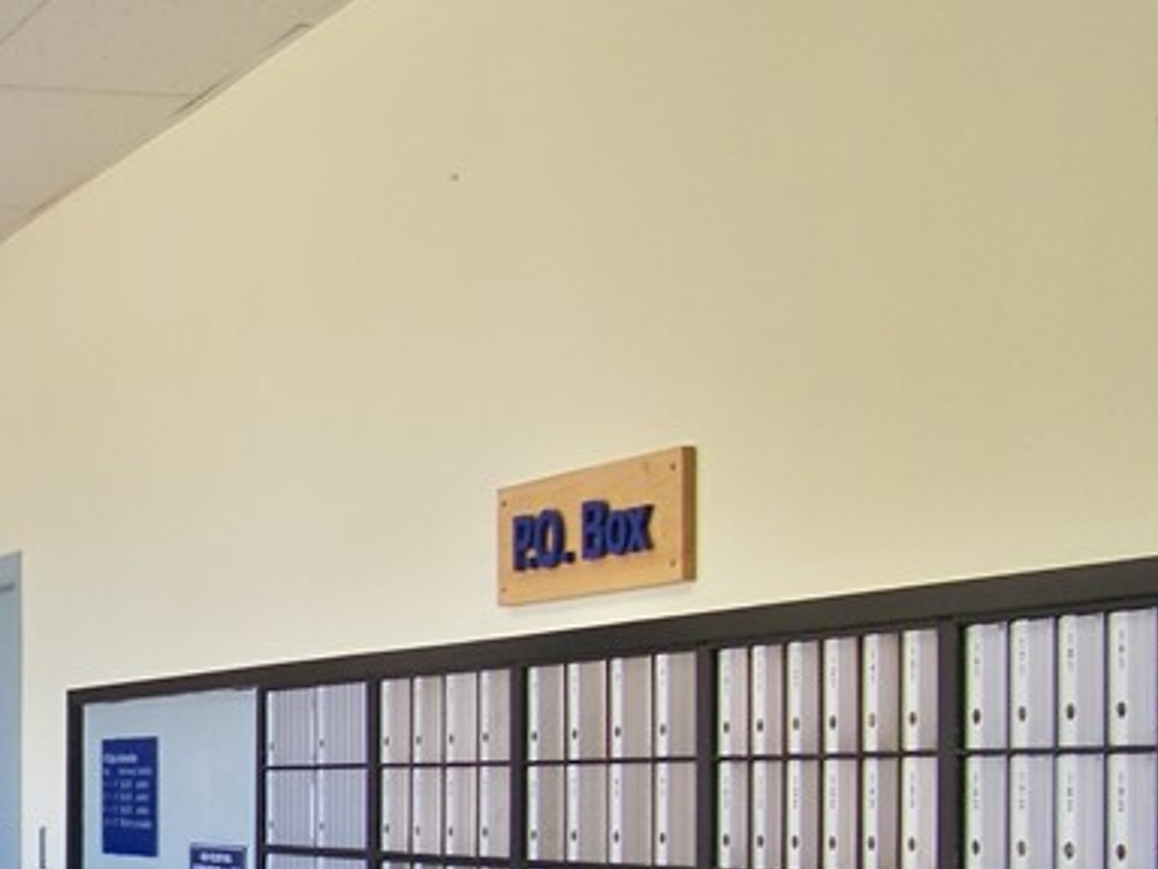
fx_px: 2944
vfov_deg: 16.5
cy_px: 809
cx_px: -151
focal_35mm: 88
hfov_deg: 21.0
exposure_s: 1/40
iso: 80
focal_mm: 5.85
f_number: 2.8
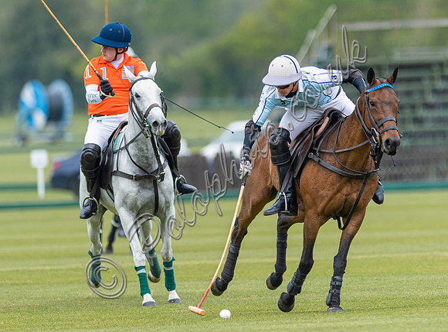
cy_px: 139
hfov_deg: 3.3
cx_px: 300
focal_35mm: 609
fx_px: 7839
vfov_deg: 2.4
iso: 320
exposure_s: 1/2000
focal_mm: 300
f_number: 2.8
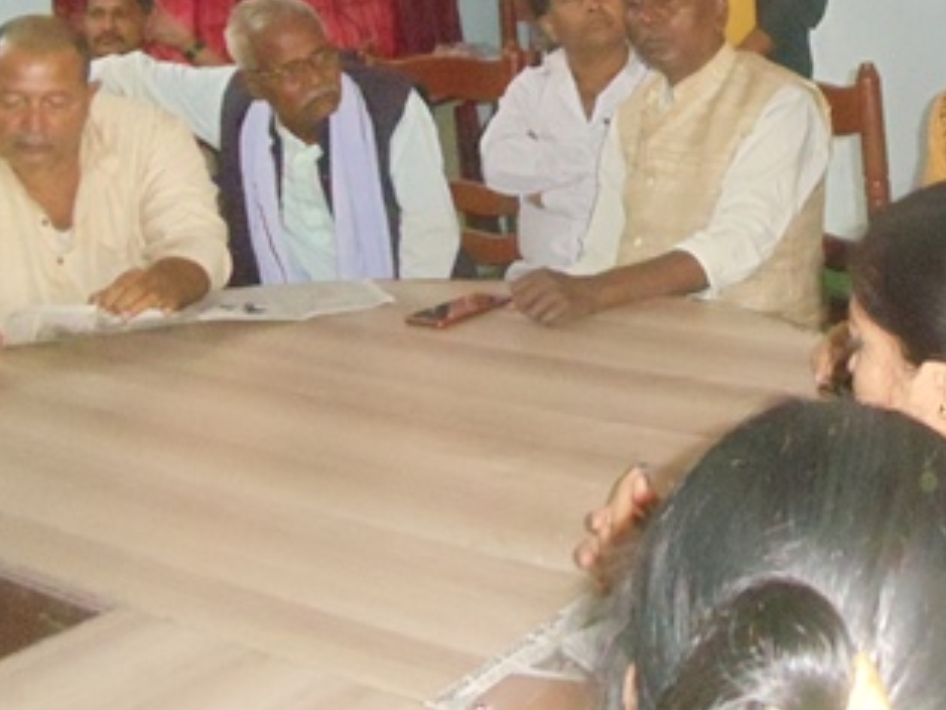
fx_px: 2460
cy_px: 24
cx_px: 898
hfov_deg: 21.2
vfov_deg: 16.1
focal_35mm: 90
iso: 1600
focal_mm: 6
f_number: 3.5
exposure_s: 1/30
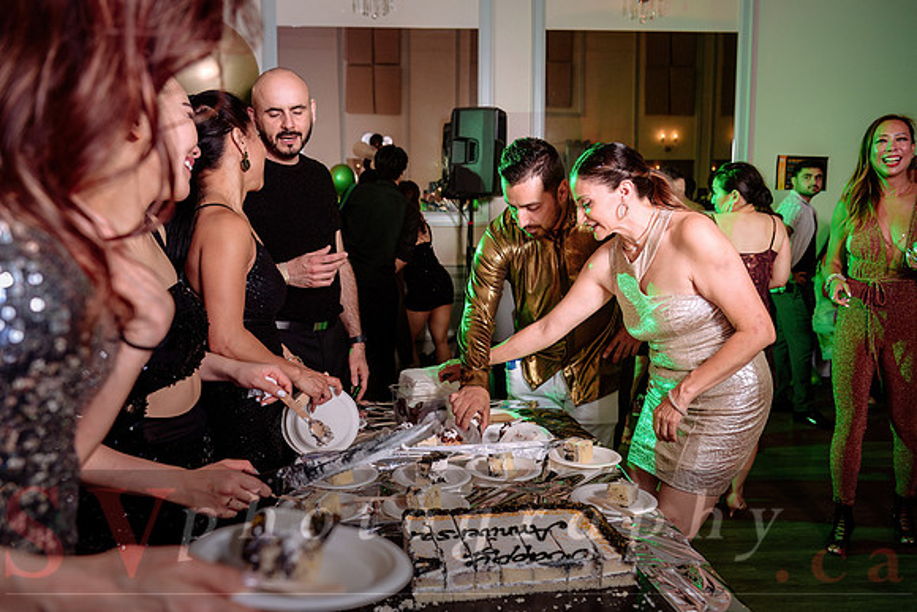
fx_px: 821
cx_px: 449
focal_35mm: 32
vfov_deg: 40.9
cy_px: 306
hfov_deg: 58.4
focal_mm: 31
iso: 800
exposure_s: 1/100
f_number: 4
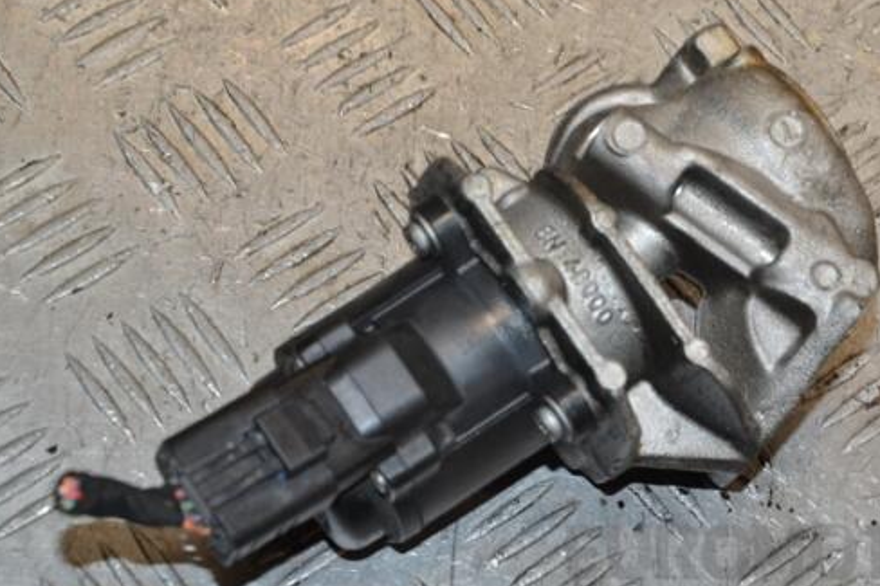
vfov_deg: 12.8
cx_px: 532
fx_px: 2615
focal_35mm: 107
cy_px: 312
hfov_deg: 19.1
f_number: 8
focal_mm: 58
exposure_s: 1/200
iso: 800
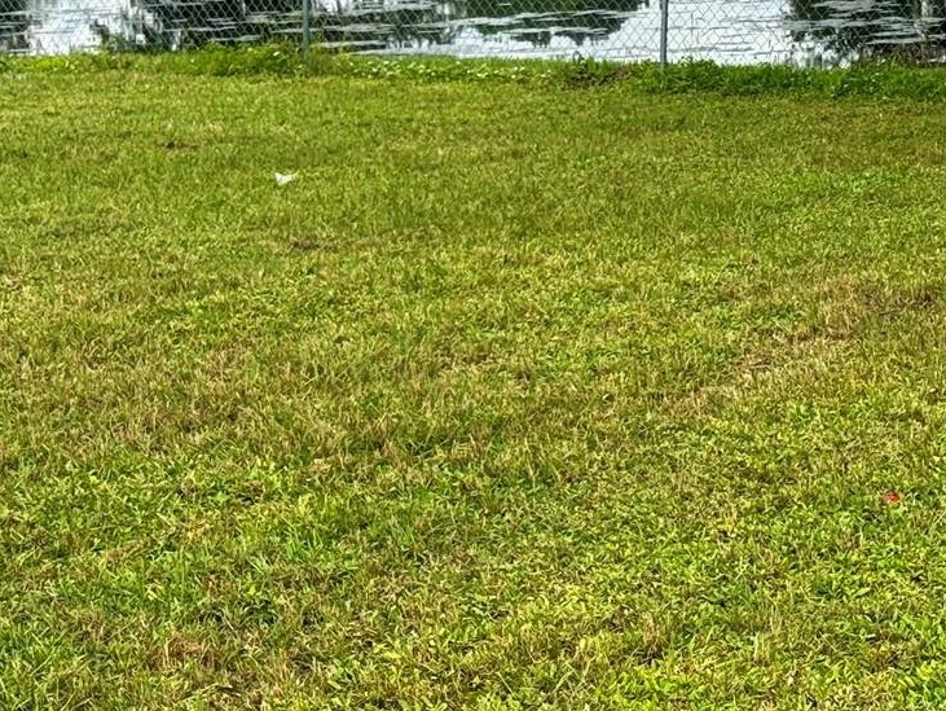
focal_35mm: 105
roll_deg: +2.3
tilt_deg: -7.4
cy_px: 155
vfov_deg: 14.0
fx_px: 2871
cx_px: 774
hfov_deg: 18.5
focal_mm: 6.76
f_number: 1.78
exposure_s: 1/1458
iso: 64
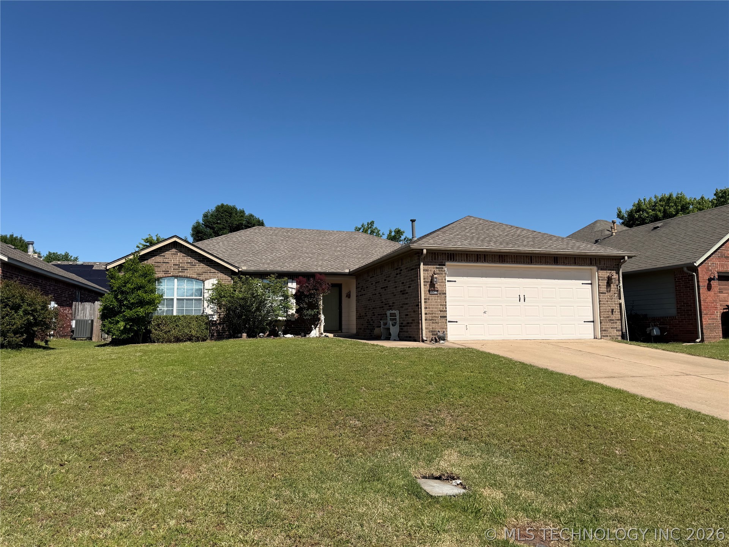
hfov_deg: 71.6
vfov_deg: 56.8
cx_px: 364
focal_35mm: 24
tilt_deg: +6.2
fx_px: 505
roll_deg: +0.5
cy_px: 274
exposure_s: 1/5319
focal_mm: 6.76
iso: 80
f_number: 1.78
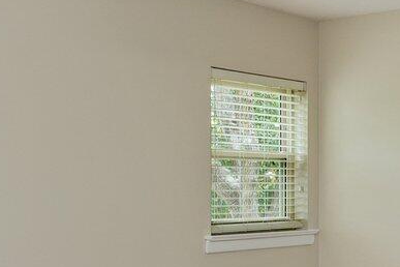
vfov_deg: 18.3
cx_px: 124
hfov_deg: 27.1
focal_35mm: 74
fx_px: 822
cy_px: 215
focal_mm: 14
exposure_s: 1/30
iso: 320
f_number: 9
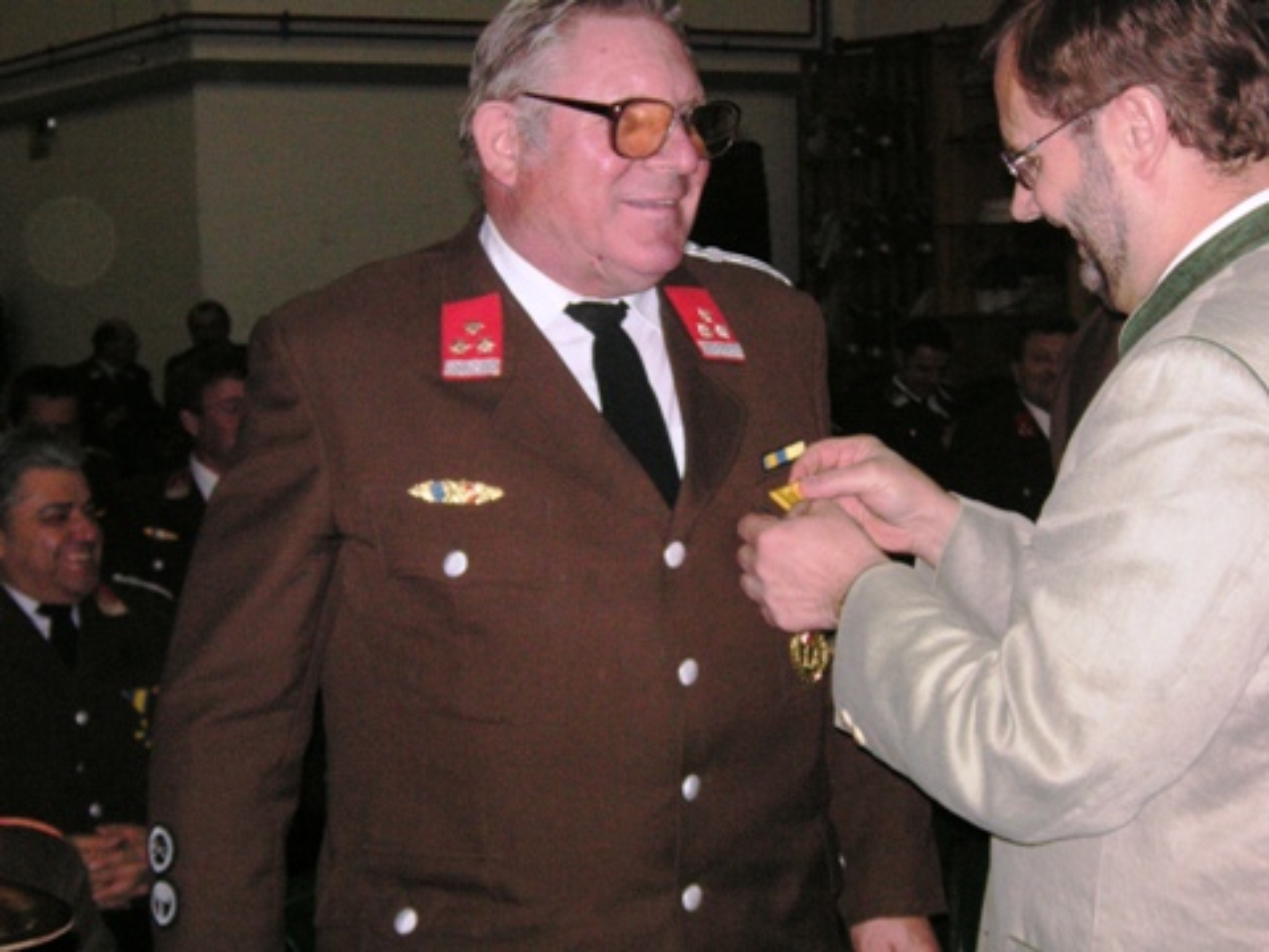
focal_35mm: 61
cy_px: 476
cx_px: 634
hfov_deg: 31.7
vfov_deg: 24.0
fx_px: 2236
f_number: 3.9
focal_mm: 10.2
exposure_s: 1/60
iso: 160
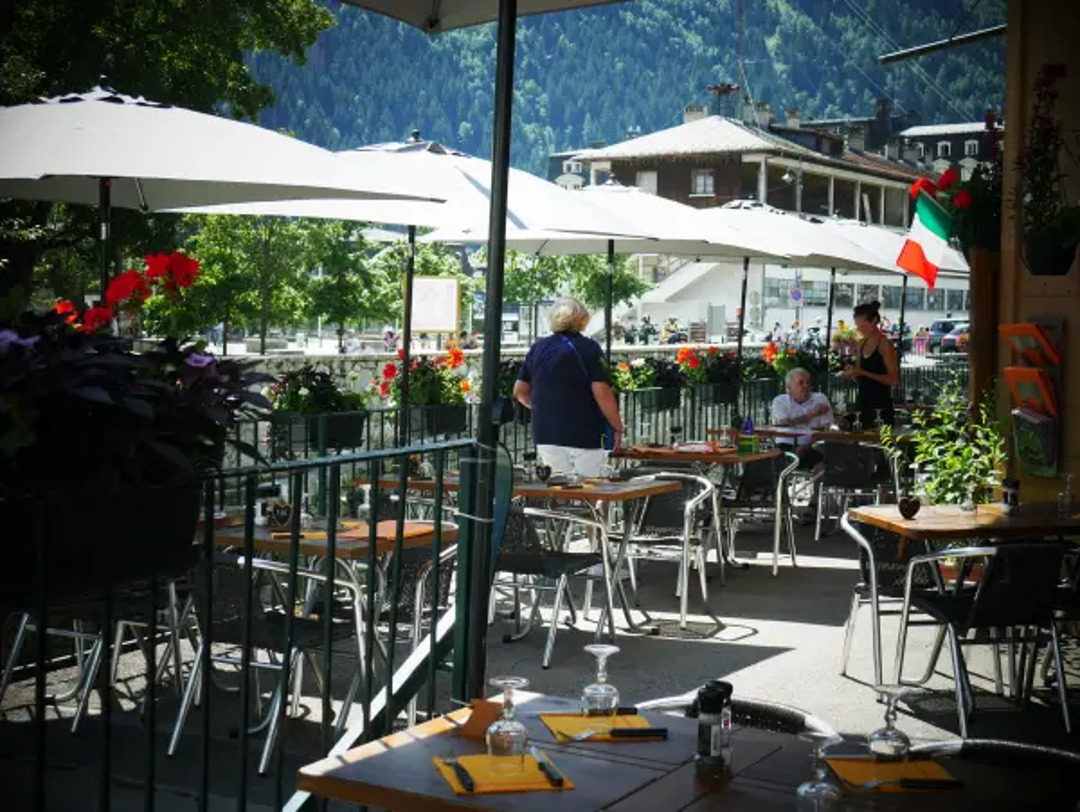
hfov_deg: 38.2
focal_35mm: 50
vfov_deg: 29.1
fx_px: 1561
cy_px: 406
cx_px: 540
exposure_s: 1/250
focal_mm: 25
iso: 200
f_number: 5.3
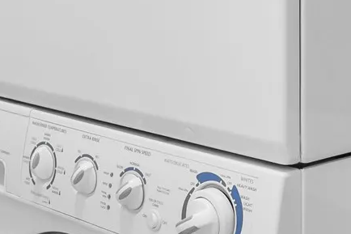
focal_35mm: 96
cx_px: 191
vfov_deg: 13.7
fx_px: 931
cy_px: -74
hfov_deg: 21.3
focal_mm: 9
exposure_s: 1/1.67
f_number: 9
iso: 250
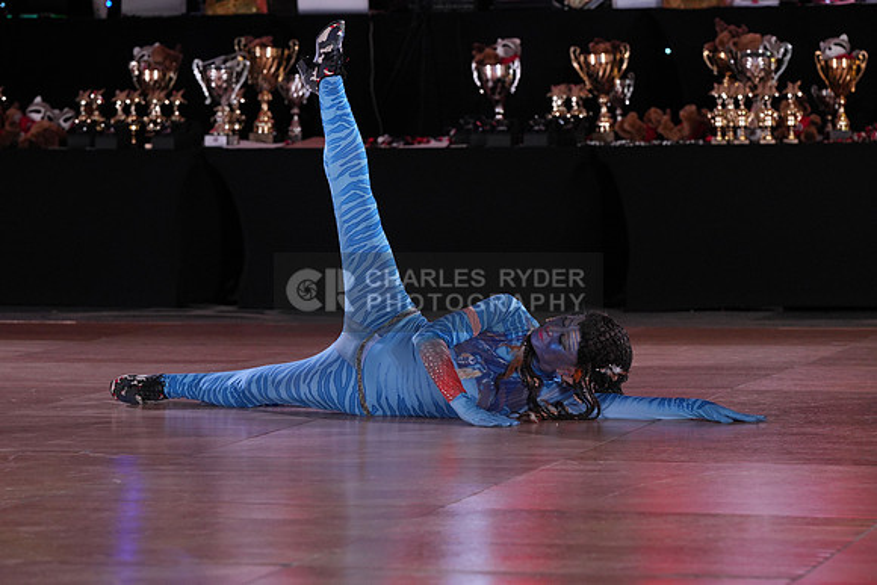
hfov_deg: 15.3
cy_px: 292
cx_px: 438
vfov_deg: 10.2
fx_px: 3265
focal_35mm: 134
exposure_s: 1/400
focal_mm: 134
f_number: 5
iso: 1600
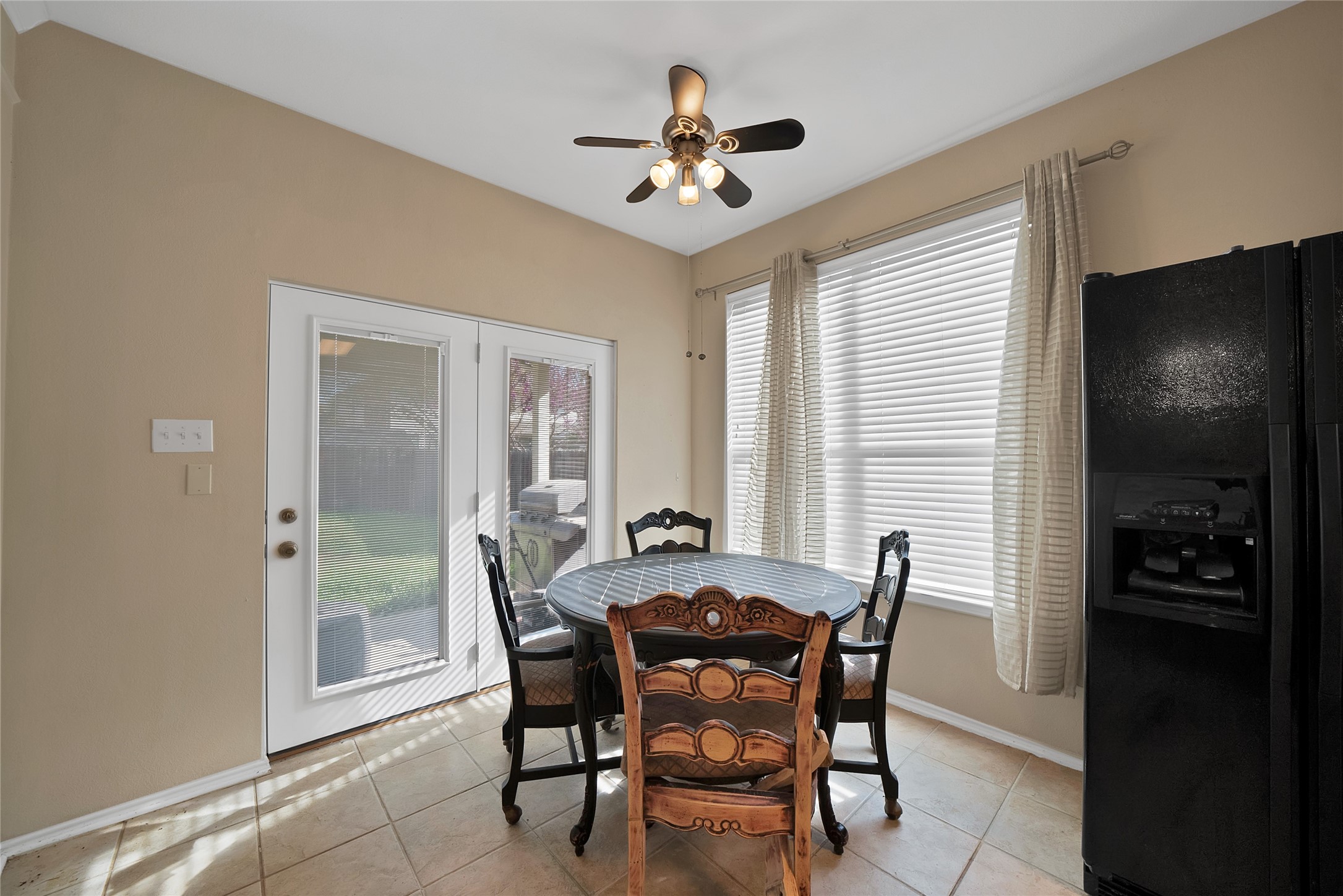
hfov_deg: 112.6
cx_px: 672
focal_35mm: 12
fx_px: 448
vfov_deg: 90.0
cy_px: 448
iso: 640
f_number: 9
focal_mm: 12
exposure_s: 1/13
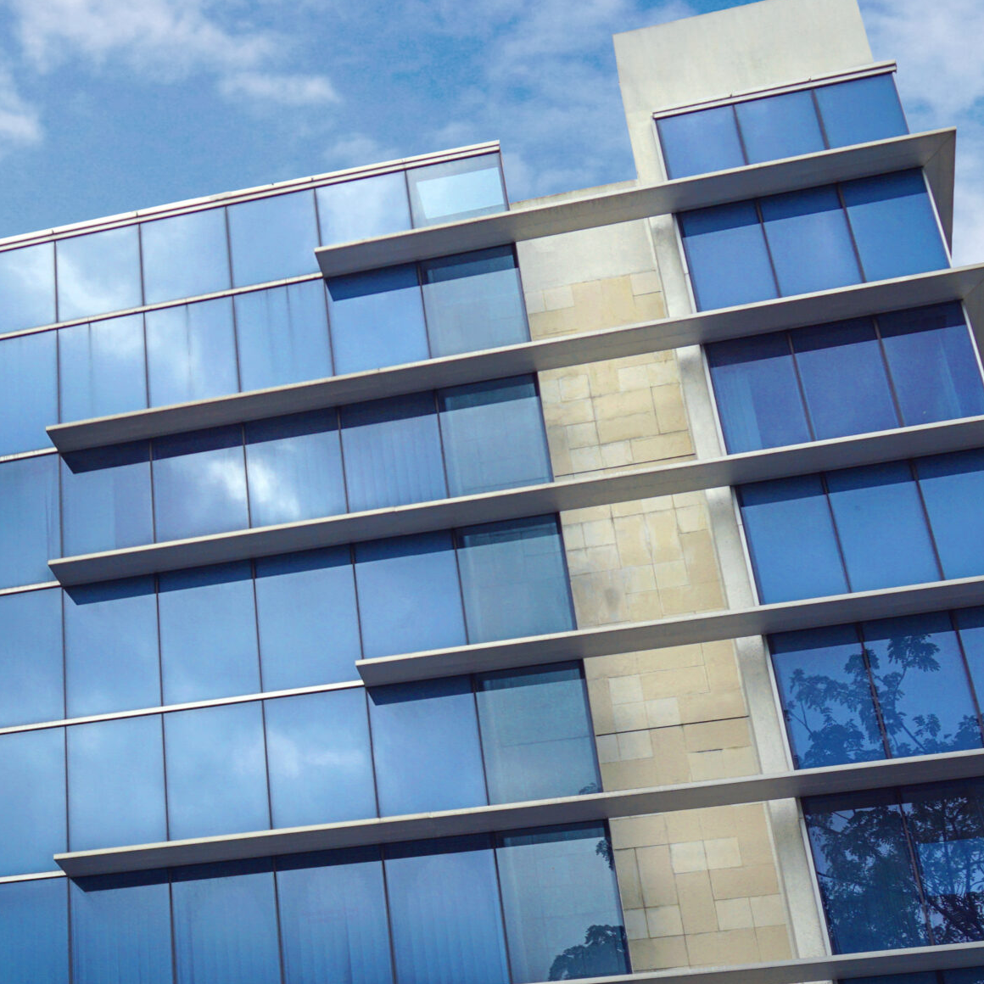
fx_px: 1447
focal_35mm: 45
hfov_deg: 35.7
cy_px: 691
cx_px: 134
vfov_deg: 37.0
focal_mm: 16
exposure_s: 1/80
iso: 100
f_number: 5.6
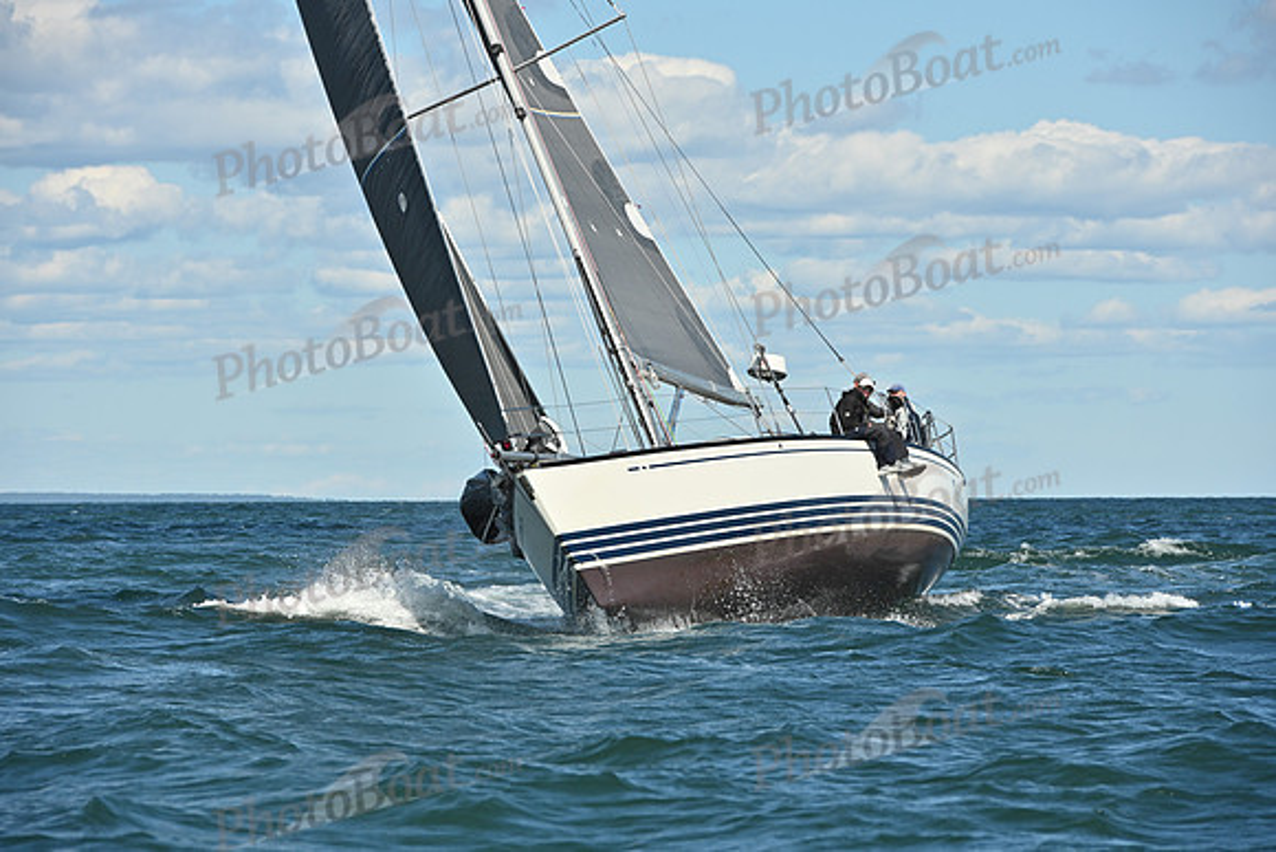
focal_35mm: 200
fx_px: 7090
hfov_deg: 10.3
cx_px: 638
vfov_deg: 6.9
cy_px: 426
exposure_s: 1/1600
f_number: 9
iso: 320
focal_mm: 200
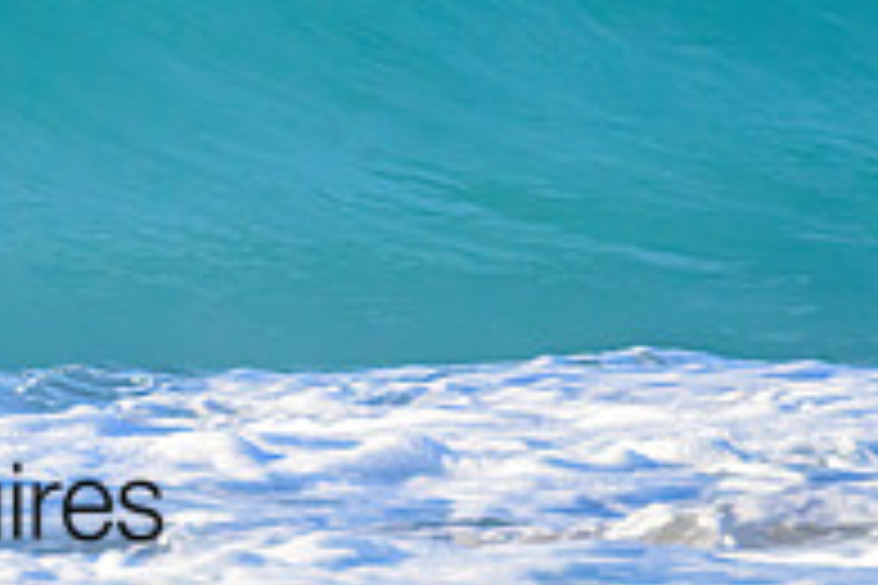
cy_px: -320
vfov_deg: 0.5
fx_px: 67503
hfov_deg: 0.7
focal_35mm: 2768
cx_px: -159
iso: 2000
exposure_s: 1/1600
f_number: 11
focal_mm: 800
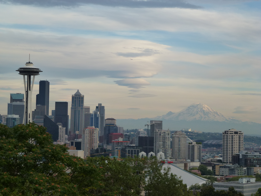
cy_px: 98
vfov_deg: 14.2
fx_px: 784
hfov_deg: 18.9
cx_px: 130
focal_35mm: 104
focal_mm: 18.7
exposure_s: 1/160
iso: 160
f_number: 5
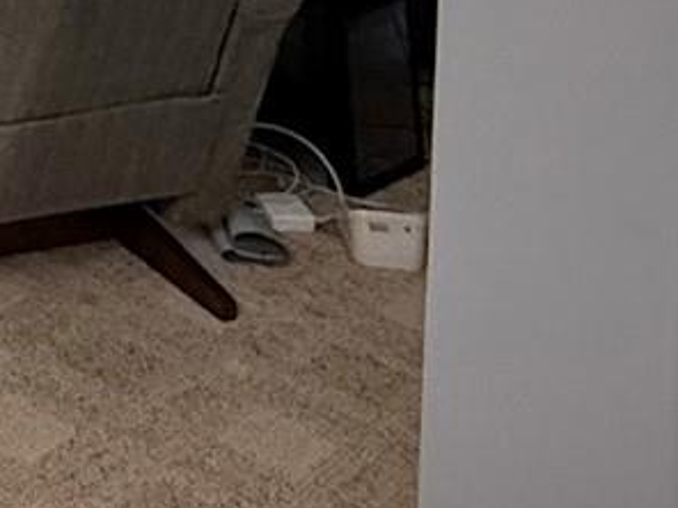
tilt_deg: +0.7
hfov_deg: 16.9
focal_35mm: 97
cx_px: -531
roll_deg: -2.6
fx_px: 1900
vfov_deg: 12.2
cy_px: -705
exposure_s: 1/60
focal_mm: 2.22
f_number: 2.2
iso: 500
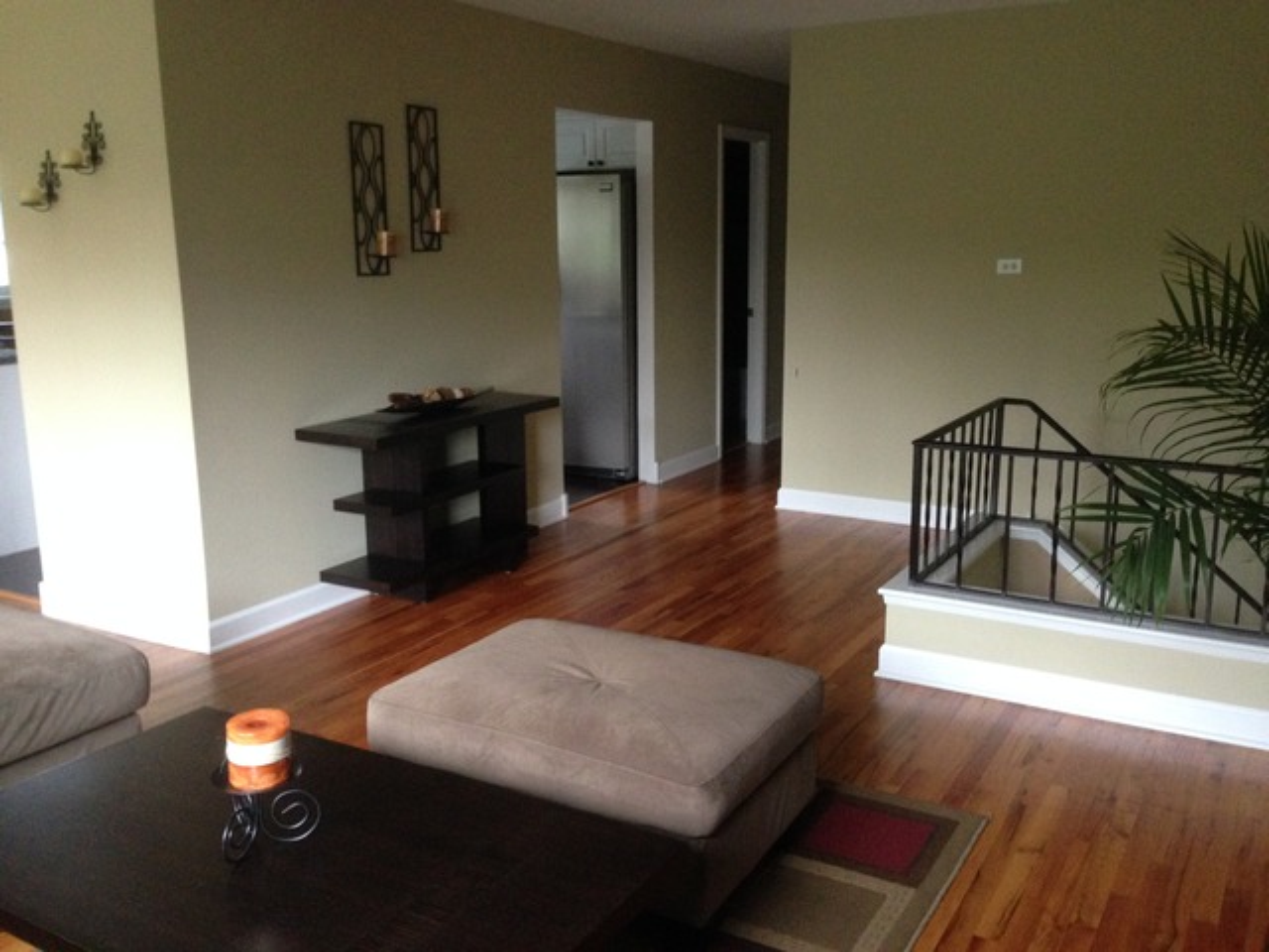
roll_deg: -0.2
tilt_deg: -12.1
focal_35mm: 33
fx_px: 1210
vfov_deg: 42.9
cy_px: 476
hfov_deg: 55.4
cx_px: 634
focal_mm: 4.12
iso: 400
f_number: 2.4
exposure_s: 1/15
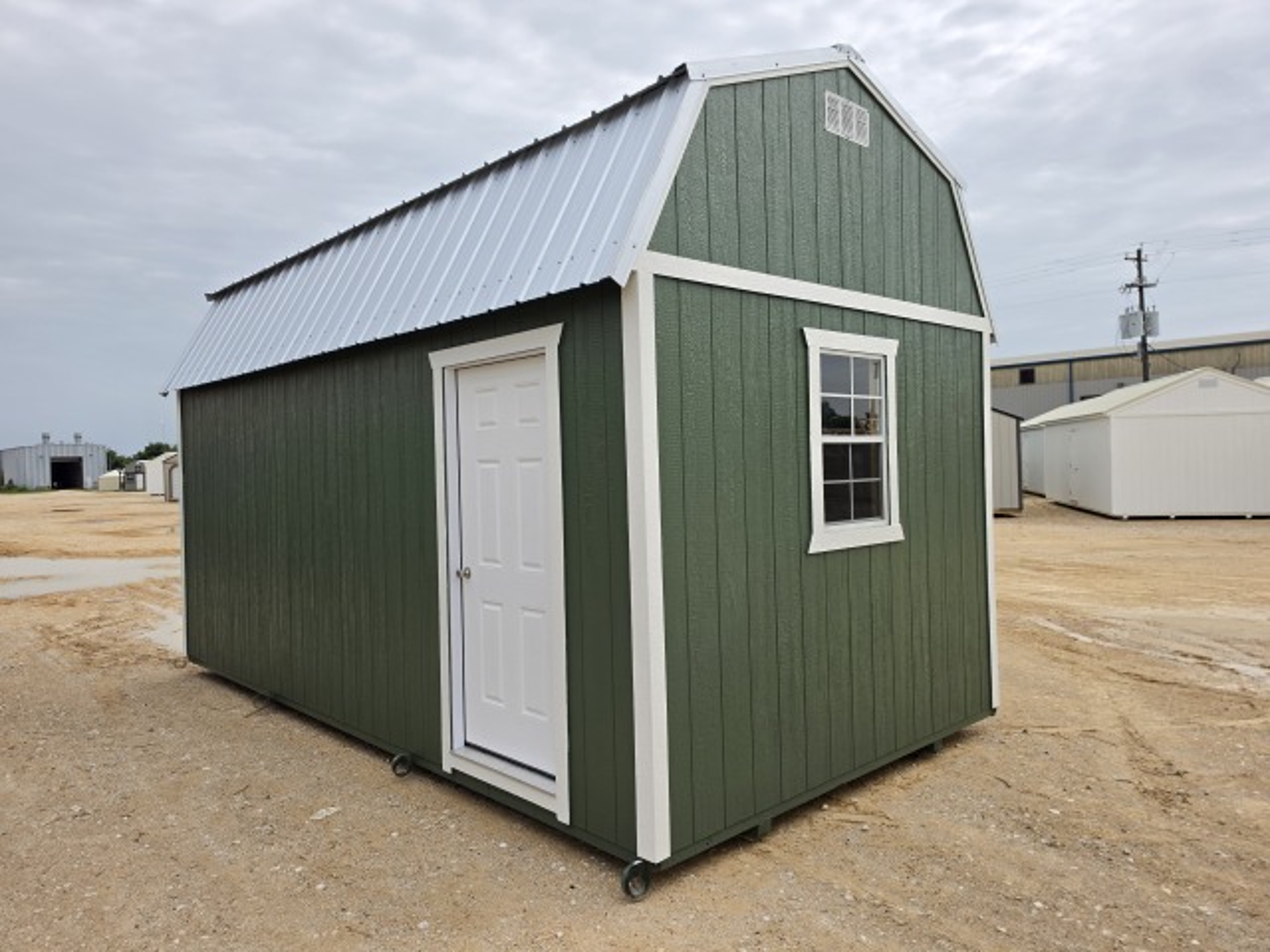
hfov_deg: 73.9
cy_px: 476
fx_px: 844
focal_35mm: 23
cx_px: 635
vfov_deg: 58.9
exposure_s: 1/7622
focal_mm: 6.5
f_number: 1.4
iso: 64
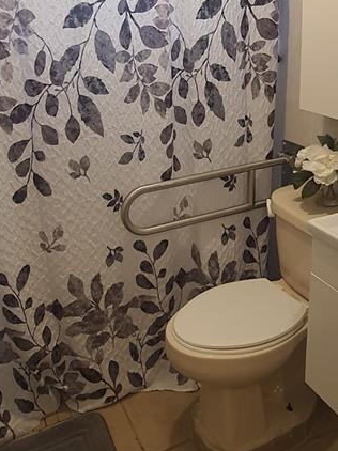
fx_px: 482
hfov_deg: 38.6
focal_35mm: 37
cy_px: 155
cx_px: 152
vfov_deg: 49.4
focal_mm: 1.74
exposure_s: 1/60
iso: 200
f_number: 2.2
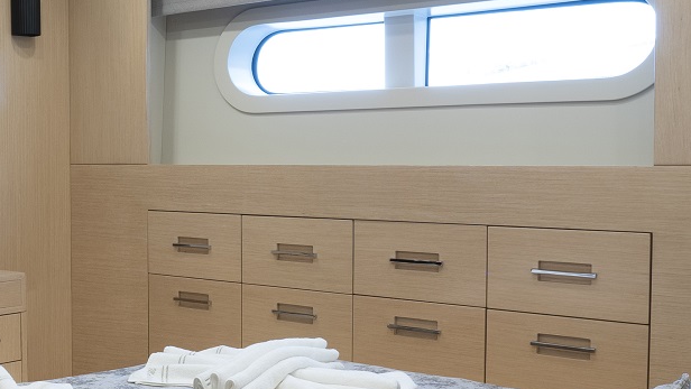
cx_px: 81
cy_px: 203
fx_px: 935
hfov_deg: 38.1
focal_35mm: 51
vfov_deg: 23.5
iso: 200
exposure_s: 1/5
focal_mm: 10
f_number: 8
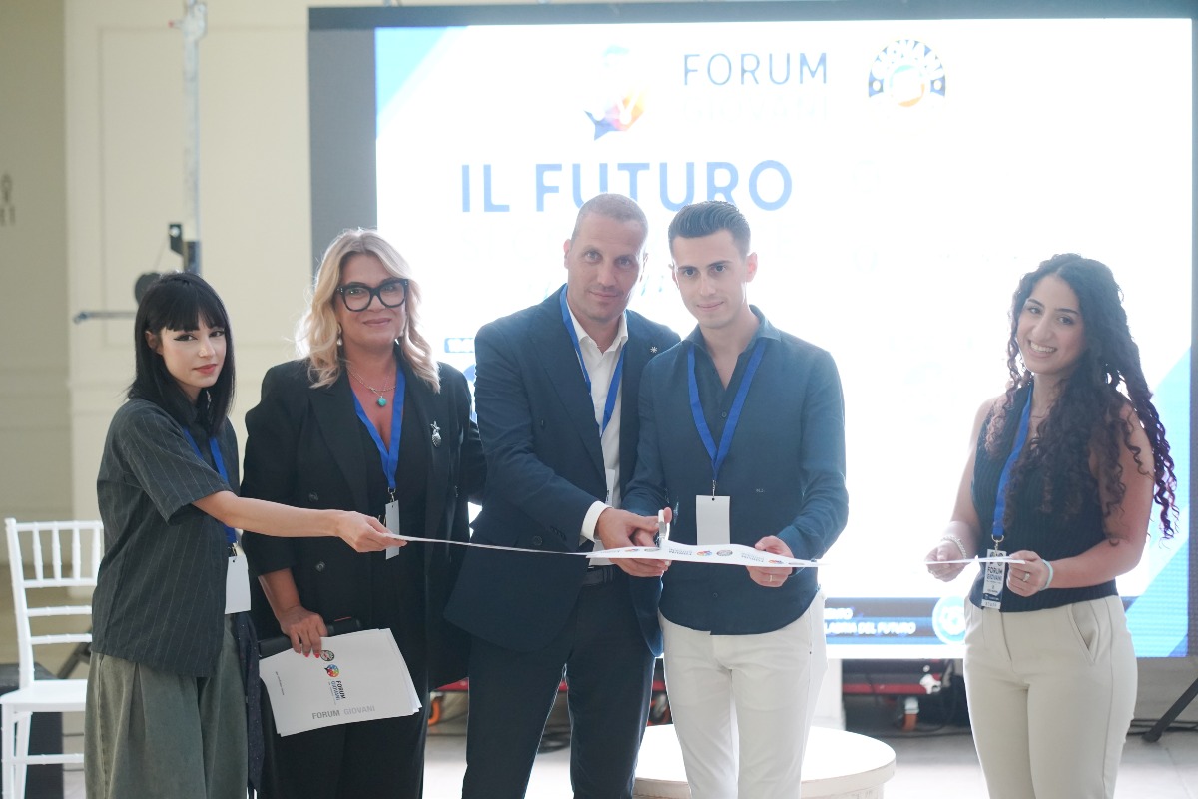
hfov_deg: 23.9
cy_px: 400
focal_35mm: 85
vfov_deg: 16.1
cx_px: 599
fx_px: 2828
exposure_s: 1/1000
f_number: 3.2
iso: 4000
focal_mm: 85
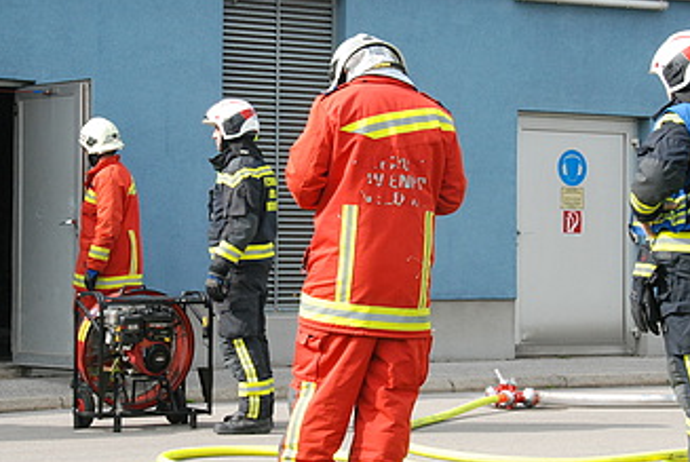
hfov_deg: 18.7
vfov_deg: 12.6
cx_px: 332
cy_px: 218
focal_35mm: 109
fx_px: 2092
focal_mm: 50
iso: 800
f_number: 13
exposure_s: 1/640
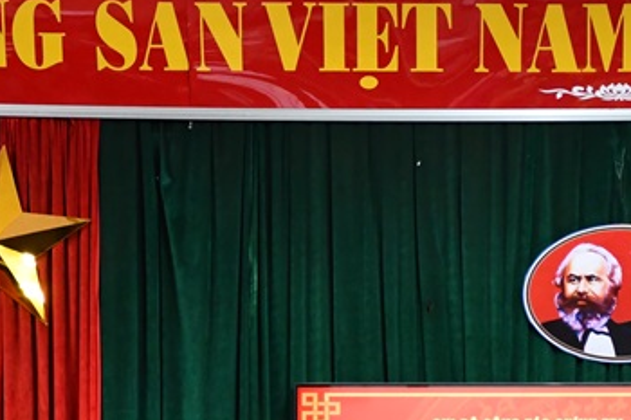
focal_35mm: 206
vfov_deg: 6.6
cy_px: 568
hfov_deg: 10.0
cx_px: 503
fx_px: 3609
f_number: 4.5
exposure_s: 1/125
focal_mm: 48
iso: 3200
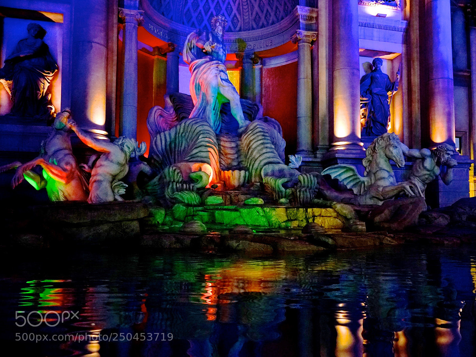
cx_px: 268
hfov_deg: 58.2
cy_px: 181
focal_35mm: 31
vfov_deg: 45.4
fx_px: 426
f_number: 5
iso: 3200
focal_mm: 28
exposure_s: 1/40
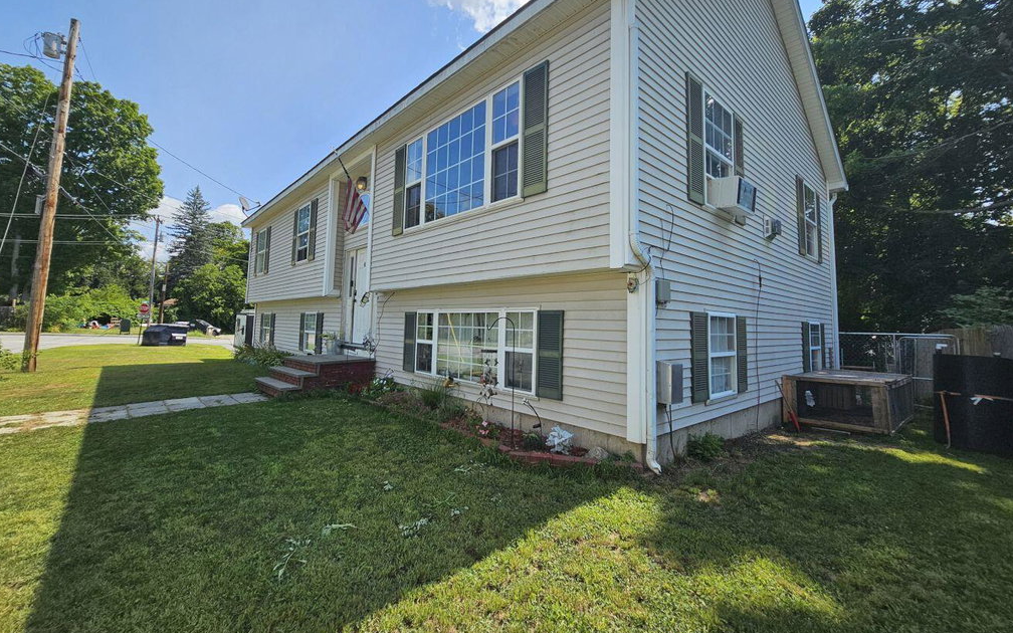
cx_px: 502
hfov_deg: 105.3
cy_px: 285
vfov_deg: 78.4
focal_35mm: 14
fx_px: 387
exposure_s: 1/1804
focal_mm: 2.2
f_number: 2.2
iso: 50
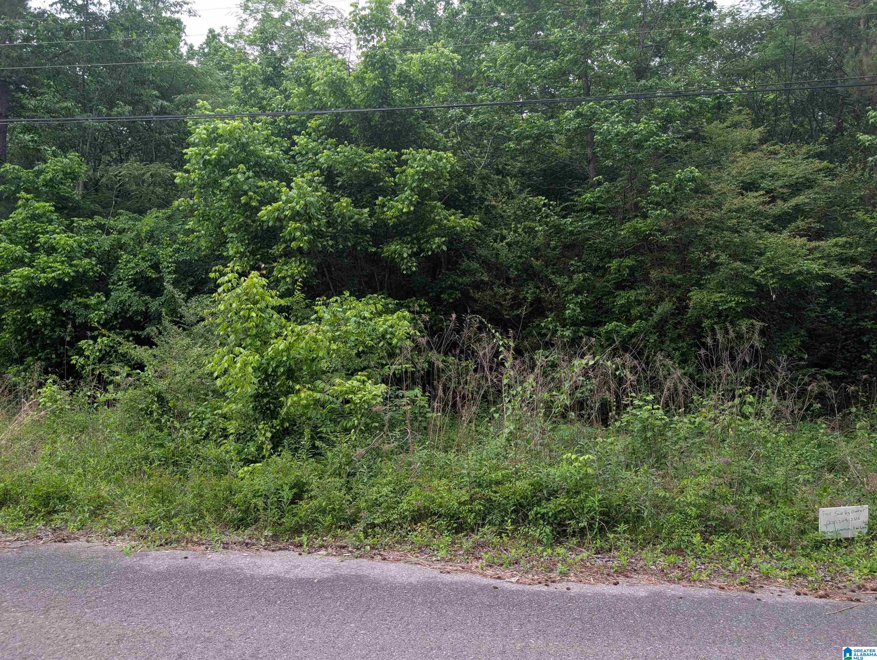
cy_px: 330
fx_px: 609
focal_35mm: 24
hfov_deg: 71.5
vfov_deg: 56.9
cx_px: 438
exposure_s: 1/23.8
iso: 63
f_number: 1.68
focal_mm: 6.9
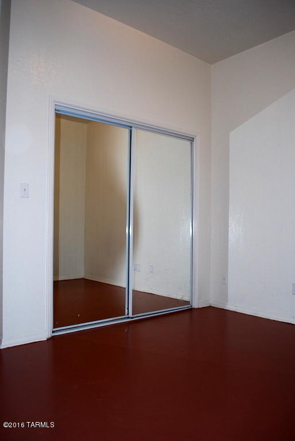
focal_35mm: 27
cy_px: 220
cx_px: 148
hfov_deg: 48.0
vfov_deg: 67.3
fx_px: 331
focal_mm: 18
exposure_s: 1/60
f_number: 3.5
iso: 200
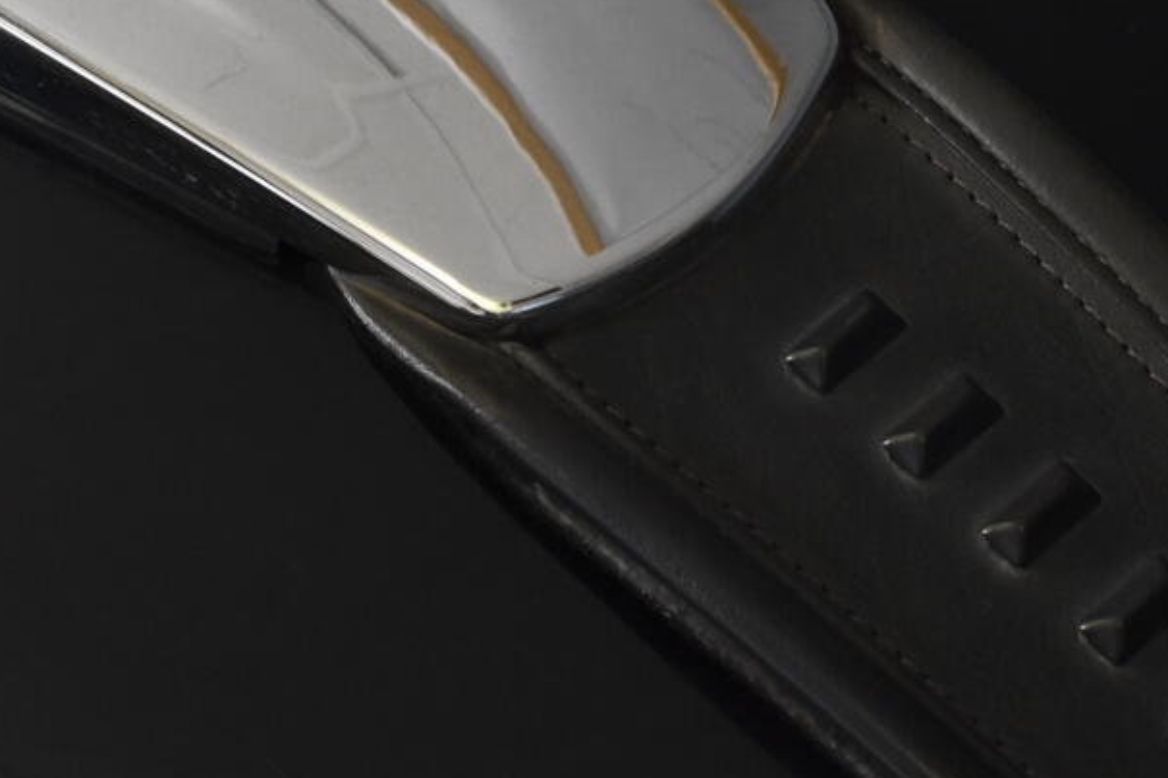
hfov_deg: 11.8
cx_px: 560
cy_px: 238
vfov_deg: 7.9
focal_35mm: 174
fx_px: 5632
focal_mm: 35
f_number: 4.5
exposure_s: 1/160
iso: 800
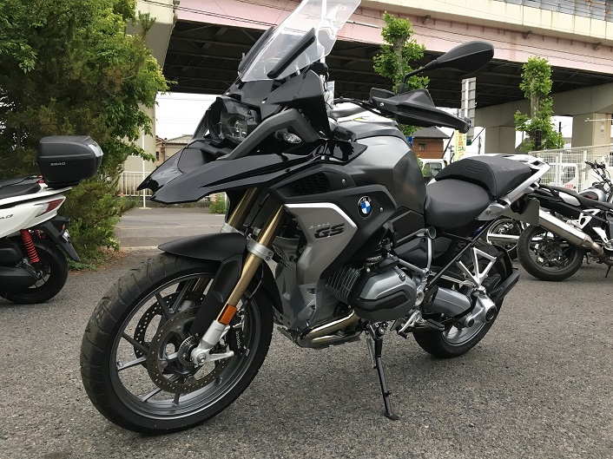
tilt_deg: -4.0
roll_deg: +0.5
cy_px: 230
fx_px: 513
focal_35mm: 29
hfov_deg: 61.7
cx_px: 306
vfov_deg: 48.2
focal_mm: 4.15
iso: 32
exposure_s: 1/30
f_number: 2.2
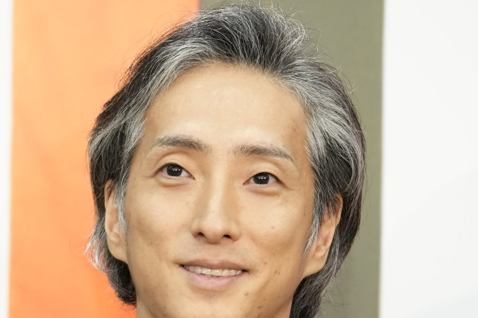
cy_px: 360
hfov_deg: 3.2
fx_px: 8429
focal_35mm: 635
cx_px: 161
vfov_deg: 2.2
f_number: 3.2
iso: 1250
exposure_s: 1/250
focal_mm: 170
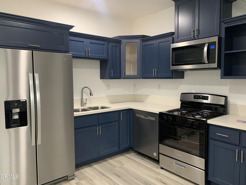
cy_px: 92
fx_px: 185
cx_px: 123
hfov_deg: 67.3
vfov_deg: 53.1
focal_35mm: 26
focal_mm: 4.25
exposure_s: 1/60
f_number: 1.8
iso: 320
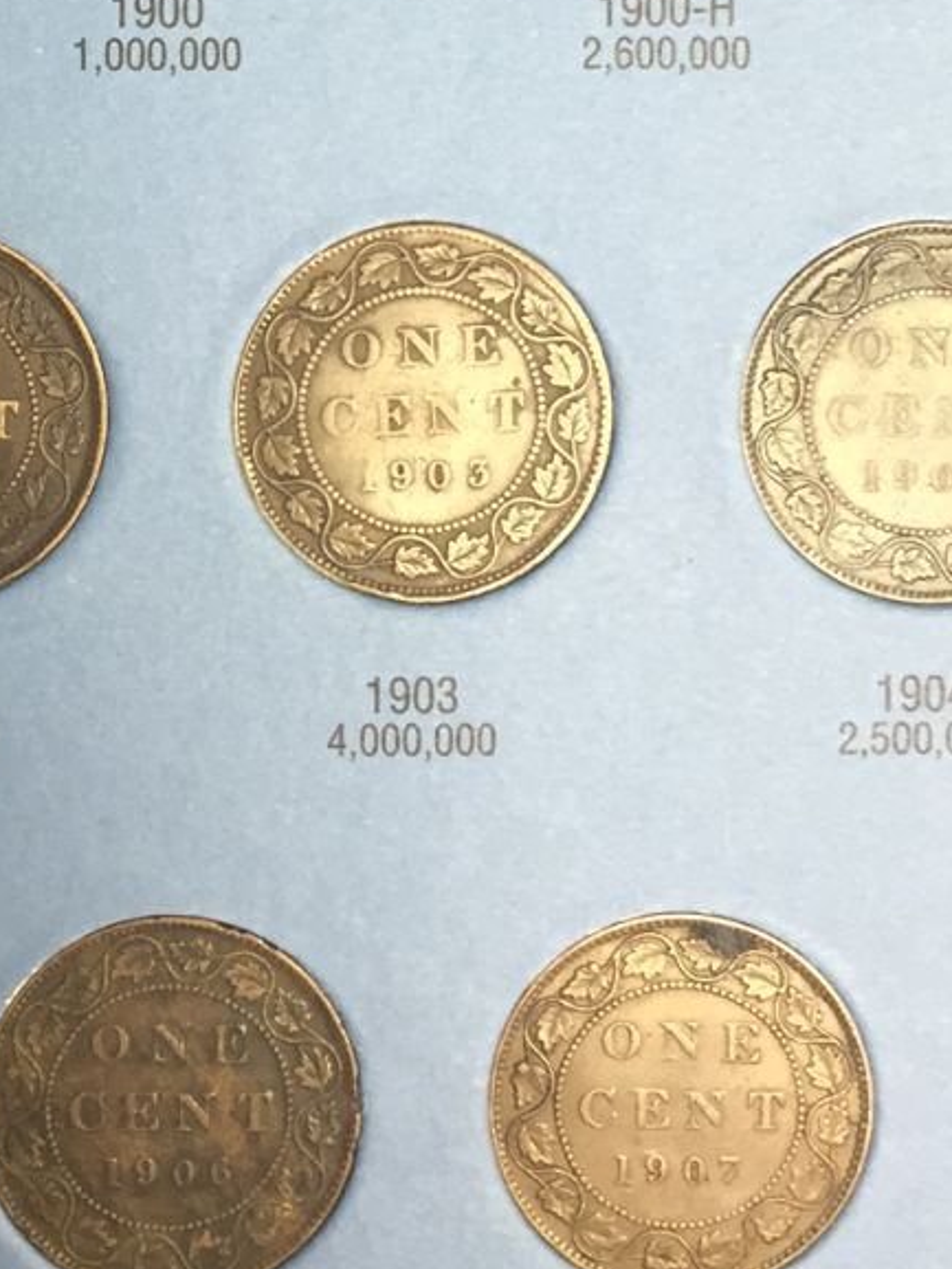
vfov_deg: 27.8
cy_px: 96
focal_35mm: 67
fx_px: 2456
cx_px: 160
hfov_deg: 21.6
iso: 80
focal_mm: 4.15
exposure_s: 1/30
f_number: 2.2
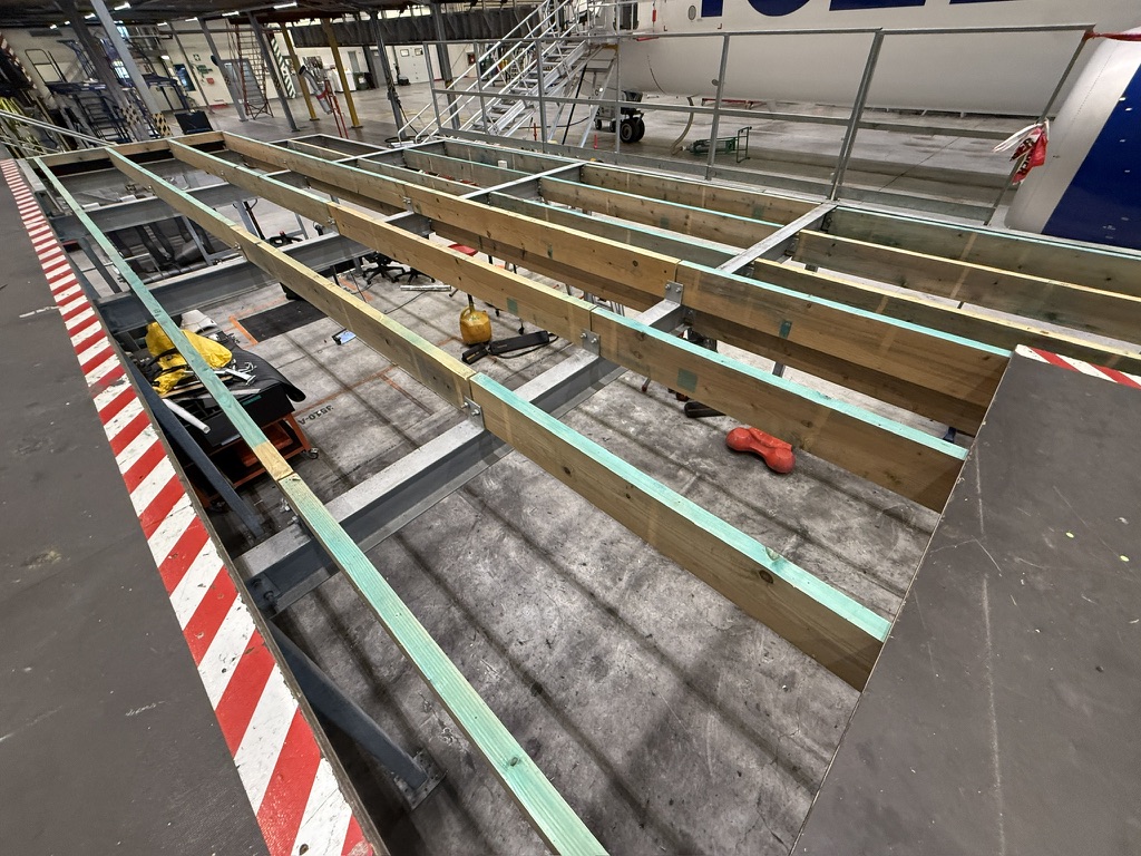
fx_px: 461
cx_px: 570
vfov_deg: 85.7
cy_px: 428
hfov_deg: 102.1
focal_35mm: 14
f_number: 2.2
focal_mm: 2.22
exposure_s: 1/99
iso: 320
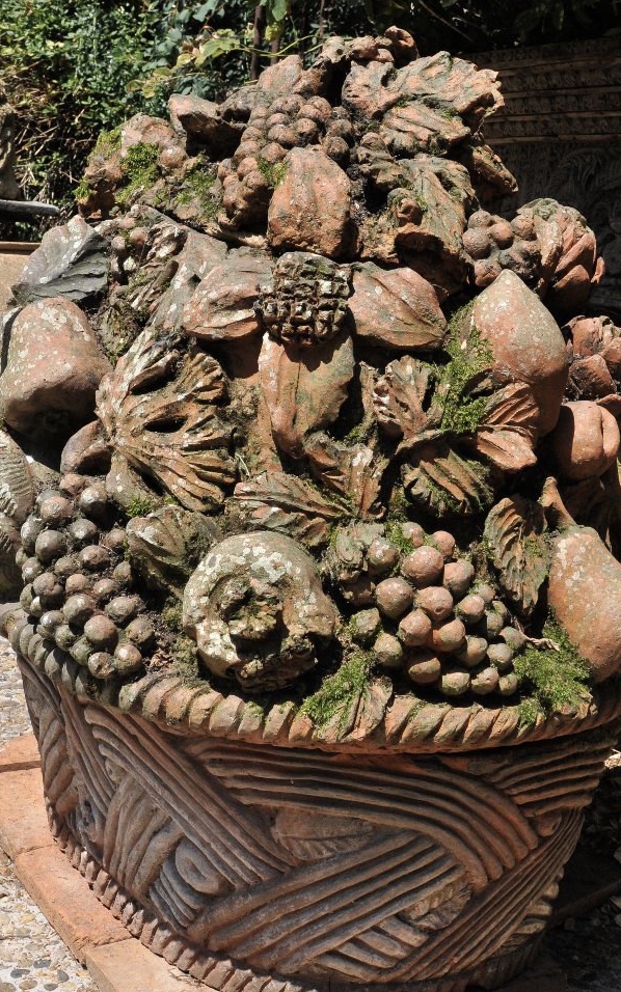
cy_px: 533
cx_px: 326
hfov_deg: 28.0
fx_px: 1245
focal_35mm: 46
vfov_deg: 43.4
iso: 800
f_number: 14
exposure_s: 1/800
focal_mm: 24
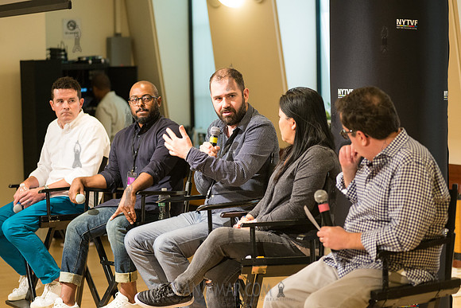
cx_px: 230
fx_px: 1345
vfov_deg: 13.0
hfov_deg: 19.5
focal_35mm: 105
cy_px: 154
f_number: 4
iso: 3200
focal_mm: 105
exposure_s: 1/200
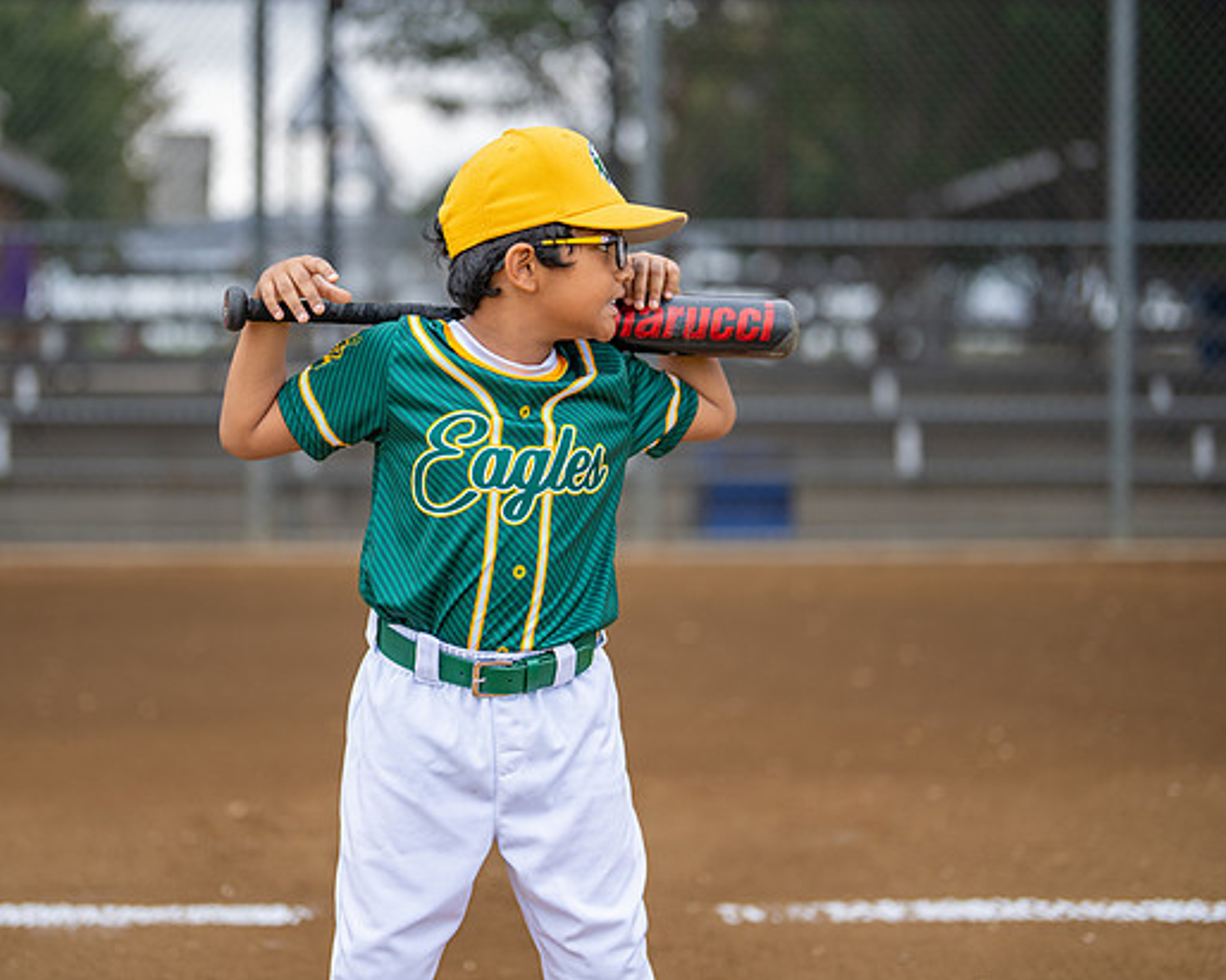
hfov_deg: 28.7
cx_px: 521
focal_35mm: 66
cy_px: 418
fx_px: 2394
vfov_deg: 23.1
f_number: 1.2
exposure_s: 1/3200
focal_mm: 50
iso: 200
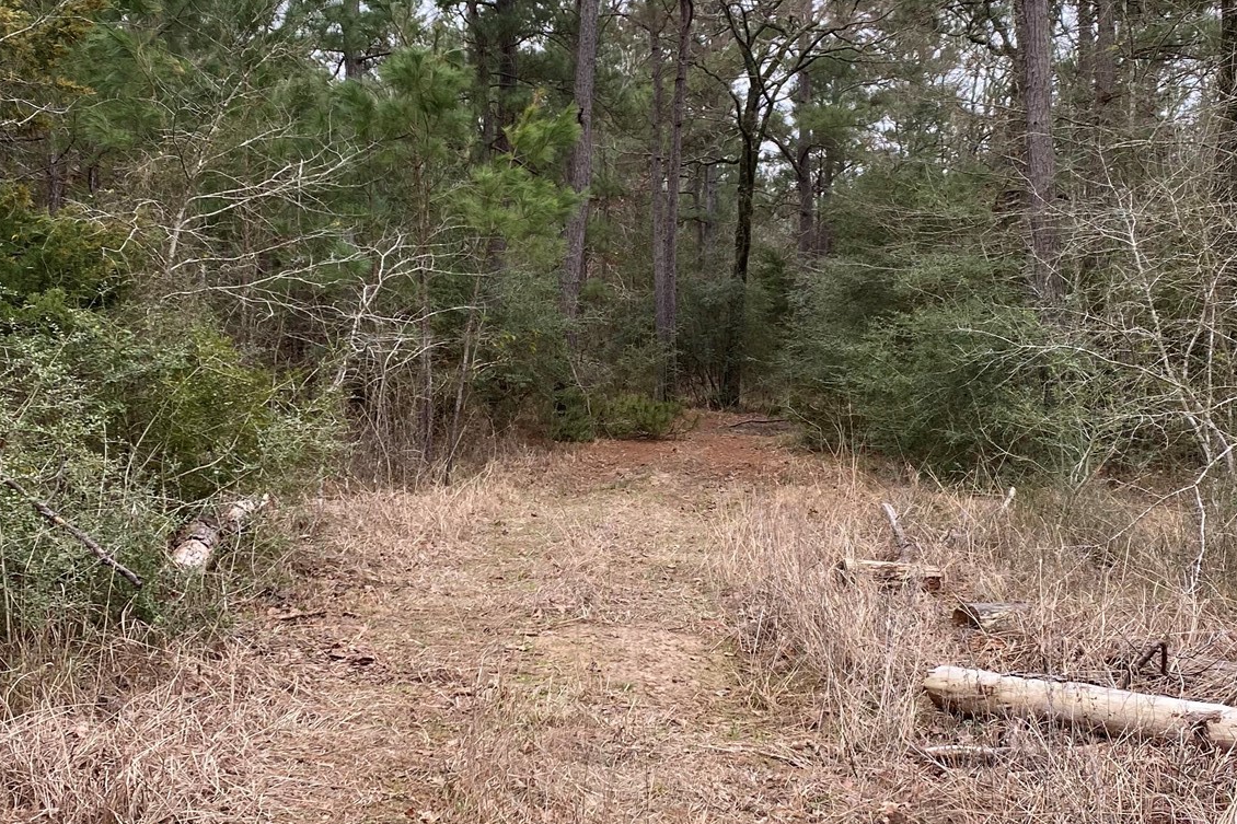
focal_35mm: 49
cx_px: 623
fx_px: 1683
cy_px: 418
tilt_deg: -1.6
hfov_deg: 40.3
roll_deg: -1.2
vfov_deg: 27.5
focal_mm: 4.25
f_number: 1.8
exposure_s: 1/311
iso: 32
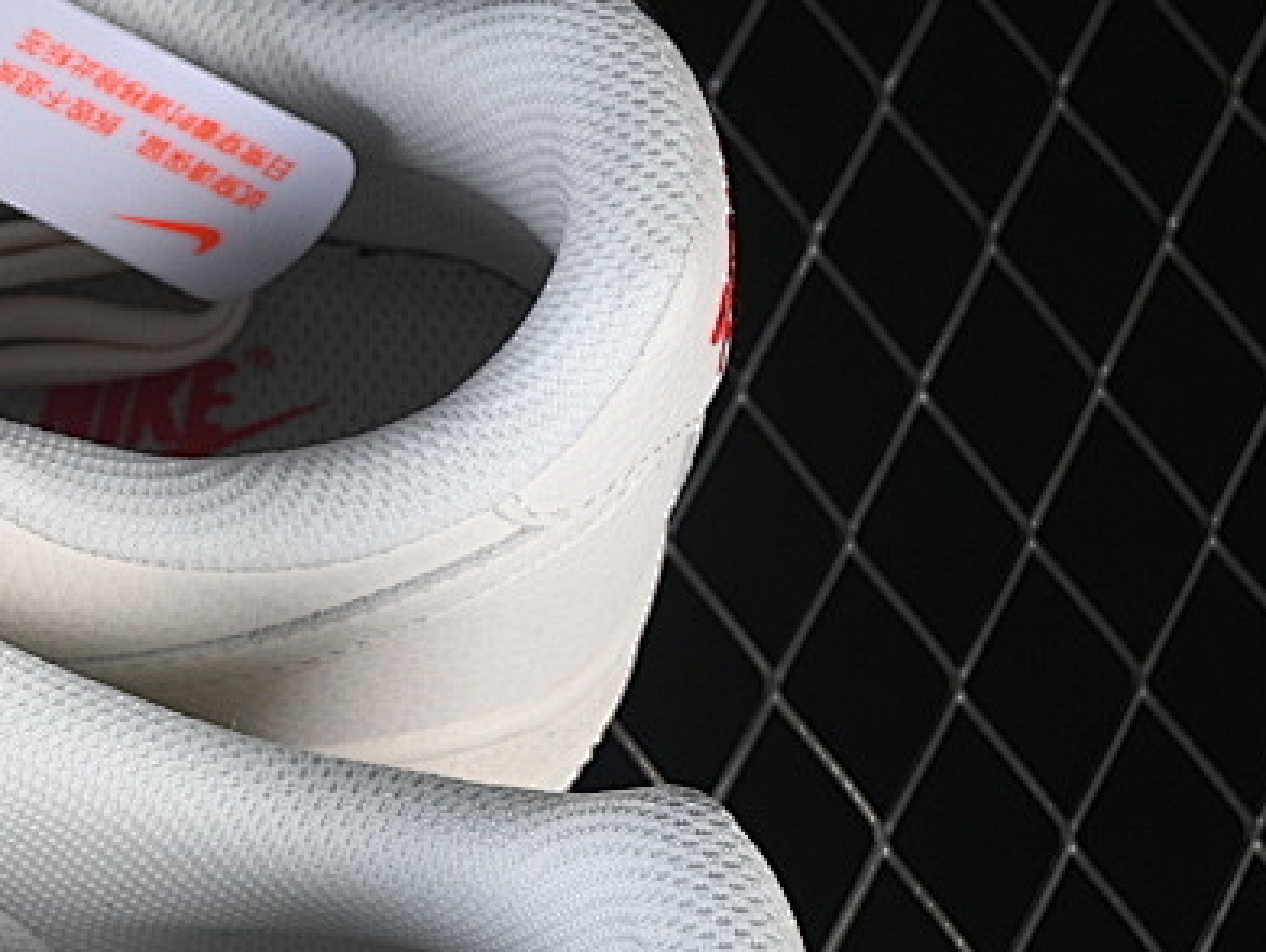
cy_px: 803
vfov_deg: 7.5
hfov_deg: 9.7
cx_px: -466
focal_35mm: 199
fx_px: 7285
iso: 160
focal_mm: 50
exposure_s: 1/80
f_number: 7.1
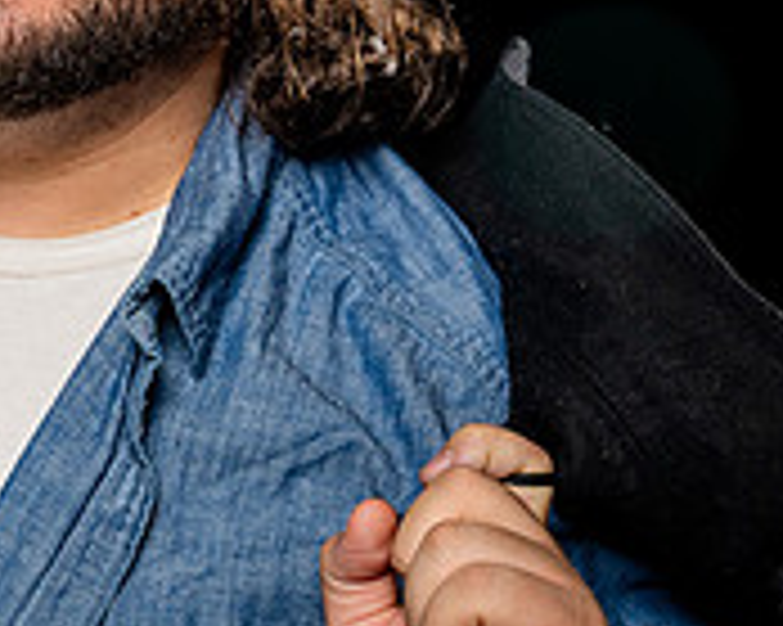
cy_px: 248
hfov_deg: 13.3
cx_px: -114
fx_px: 3289
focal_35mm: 142
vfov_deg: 10.9
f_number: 5
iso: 500
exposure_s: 1/250
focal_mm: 39
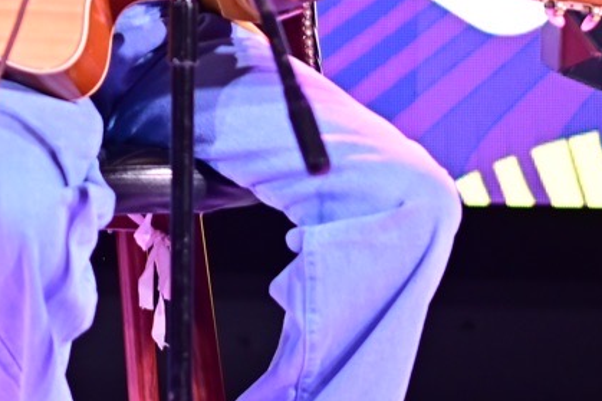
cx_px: -330
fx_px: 6101
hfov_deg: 5.6
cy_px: -303
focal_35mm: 365
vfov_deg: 3.7
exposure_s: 1/500
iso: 1000
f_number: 4
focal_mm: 85
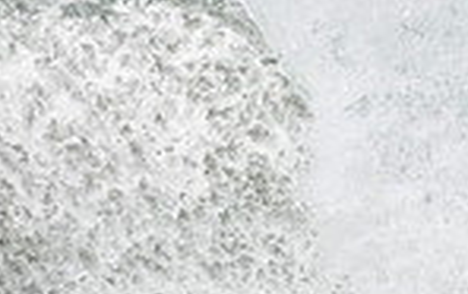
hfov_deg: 0.7
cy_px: -150
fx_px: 38232
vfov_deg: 0.4
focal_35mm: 2993
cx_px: 477
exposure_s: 1/4000
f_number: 5.6
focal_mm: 500
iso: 450
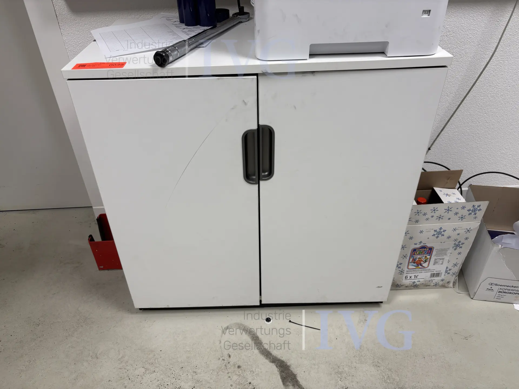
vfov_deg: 53.1
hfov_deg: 67.3
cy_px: 194
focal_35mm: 26
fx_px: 390
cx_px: 260
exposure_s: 1/100
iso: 64
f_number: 1.6
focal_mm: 5.96
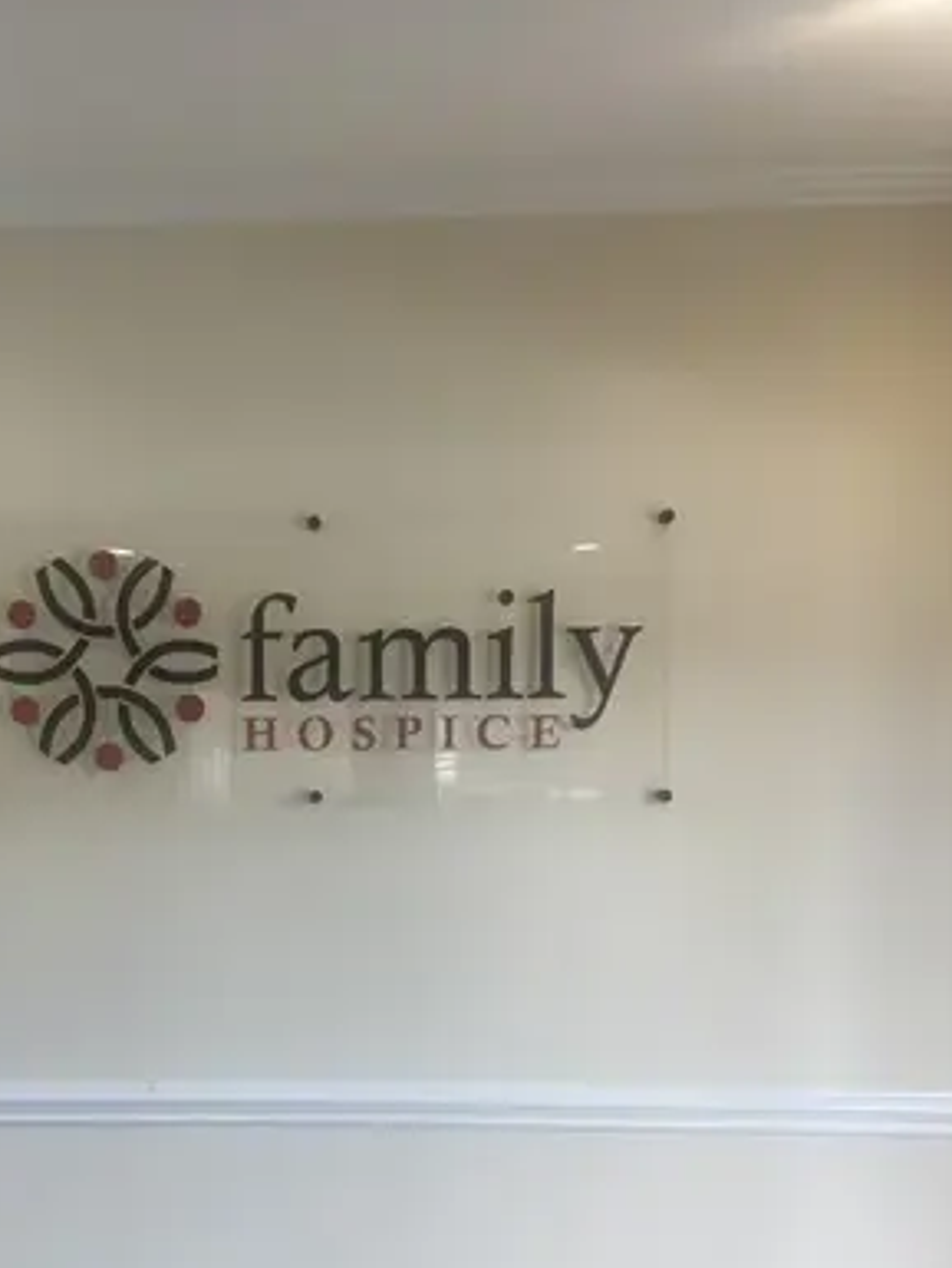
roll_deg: -1.0
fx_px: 1319
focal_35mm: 36
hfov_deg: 39.2
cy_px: 795
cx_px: 316
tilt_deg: +1.7
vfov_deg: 50.8
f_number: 1.6
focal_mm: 5.96
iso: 50
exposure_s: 1/120
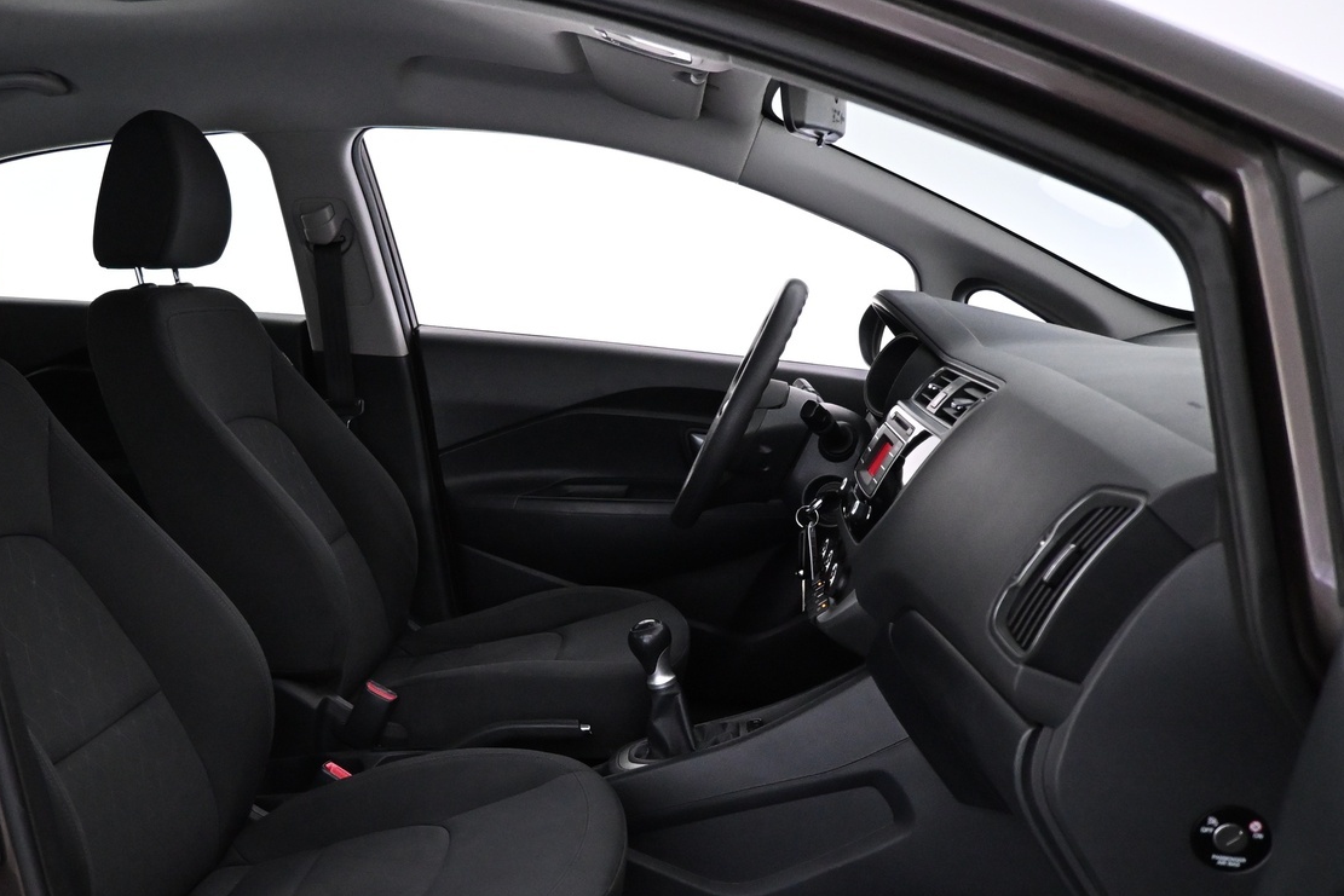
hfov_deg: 53.7
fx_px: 1307
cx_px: 481
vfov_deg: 37.4
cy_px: 612
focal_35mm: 35
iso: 3200
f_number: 3.5
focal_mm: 16
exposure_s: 1/60
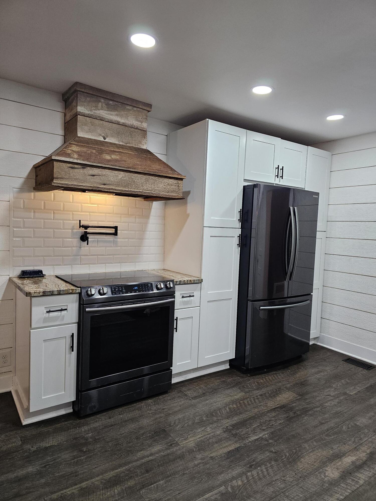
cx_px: 188
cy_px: 250
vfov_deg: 73.9
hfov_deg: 58.9
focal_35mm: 23
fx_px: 333
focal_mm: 6.3
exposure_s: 1/120
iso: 320
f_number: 1.7
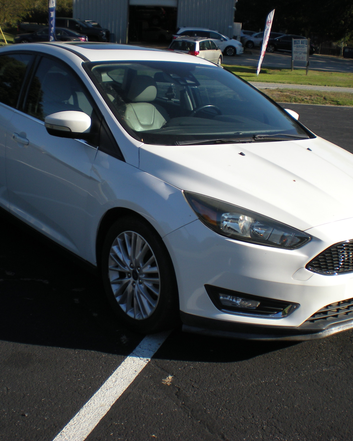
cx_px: 188
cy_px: 218
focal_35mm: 50
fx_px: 653
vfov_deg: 37.3
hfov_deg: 30.2
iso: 64
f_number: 4.6
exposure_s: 1/379
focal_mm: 6.3
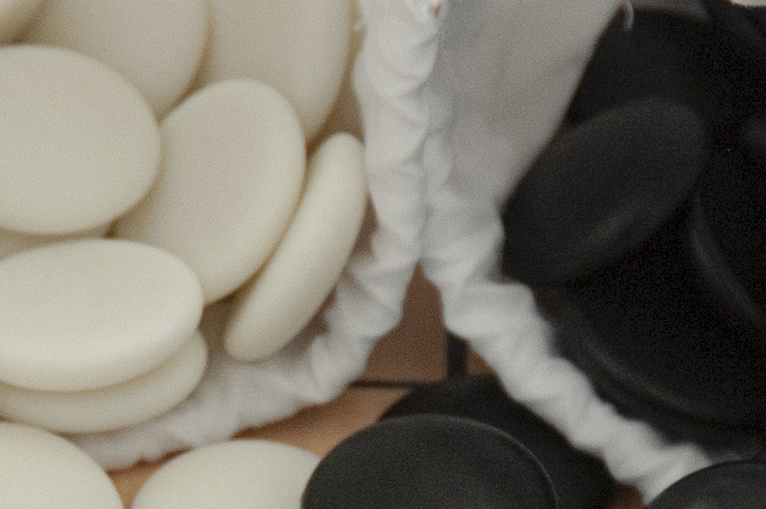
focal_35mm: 397
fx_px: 8439
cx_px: 224
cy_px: 408
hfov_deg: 5.2
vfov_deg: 3.5
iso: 400
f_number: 5.3
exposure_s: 1/320
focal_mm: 65
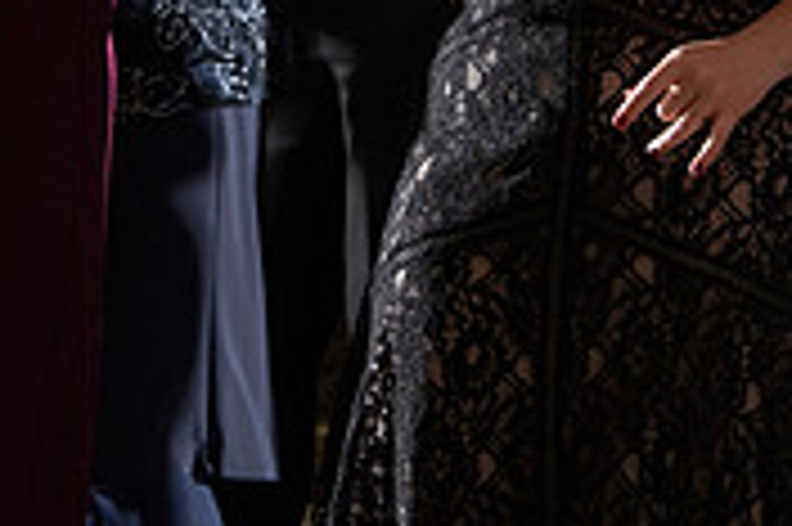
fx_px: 9055
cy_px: -110
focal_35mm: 412
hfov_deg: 5.0
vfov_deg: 3.3
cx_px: 369
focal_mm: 125
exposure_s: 1/160
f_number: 9
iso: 800
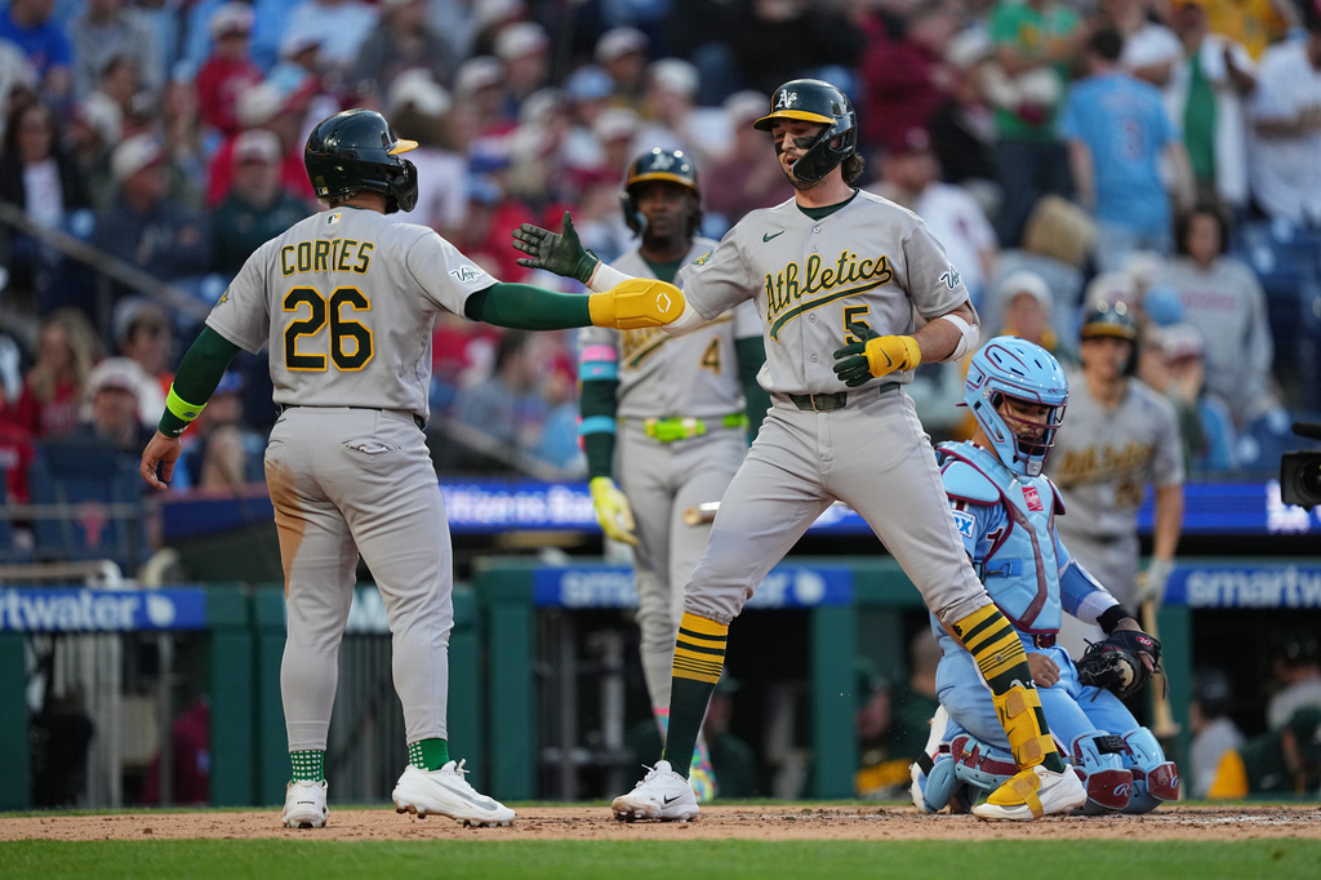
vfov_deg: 3.4
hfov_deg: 5.2
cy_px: 440
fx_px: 14672
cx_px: 660
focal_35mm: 400
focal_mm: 400
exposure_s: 1/3200
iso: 1250
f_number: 2.8
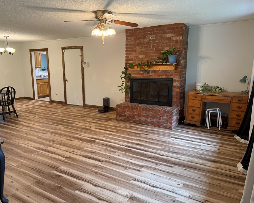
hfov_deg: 66.0
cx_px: 119
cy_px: 100
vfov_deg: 54.9
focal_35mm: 26
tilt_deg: -9.5
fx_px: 195
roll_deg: +1.0
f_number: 1.78
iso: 250
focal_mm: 6.76
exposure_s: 1/60
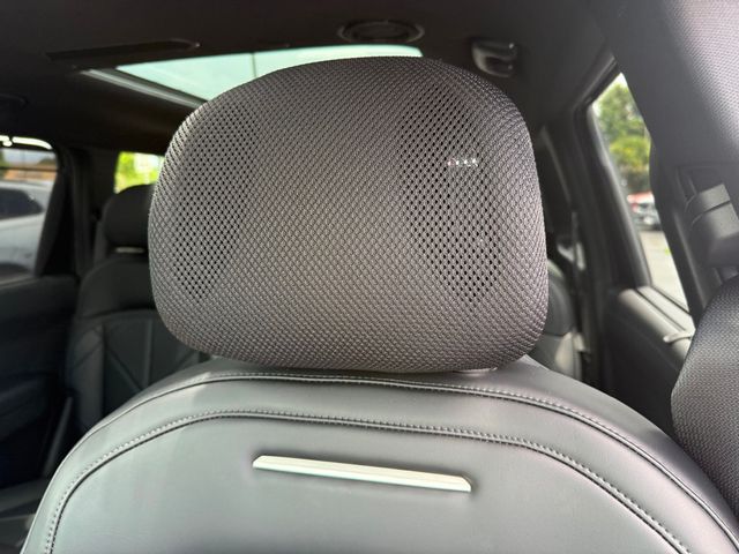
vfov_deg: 56.8
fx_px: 512
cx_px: 370
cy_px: 277
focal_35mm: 24
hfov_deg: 71.6
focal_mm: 6.76
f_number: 1.78
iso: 160
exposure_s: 1/159
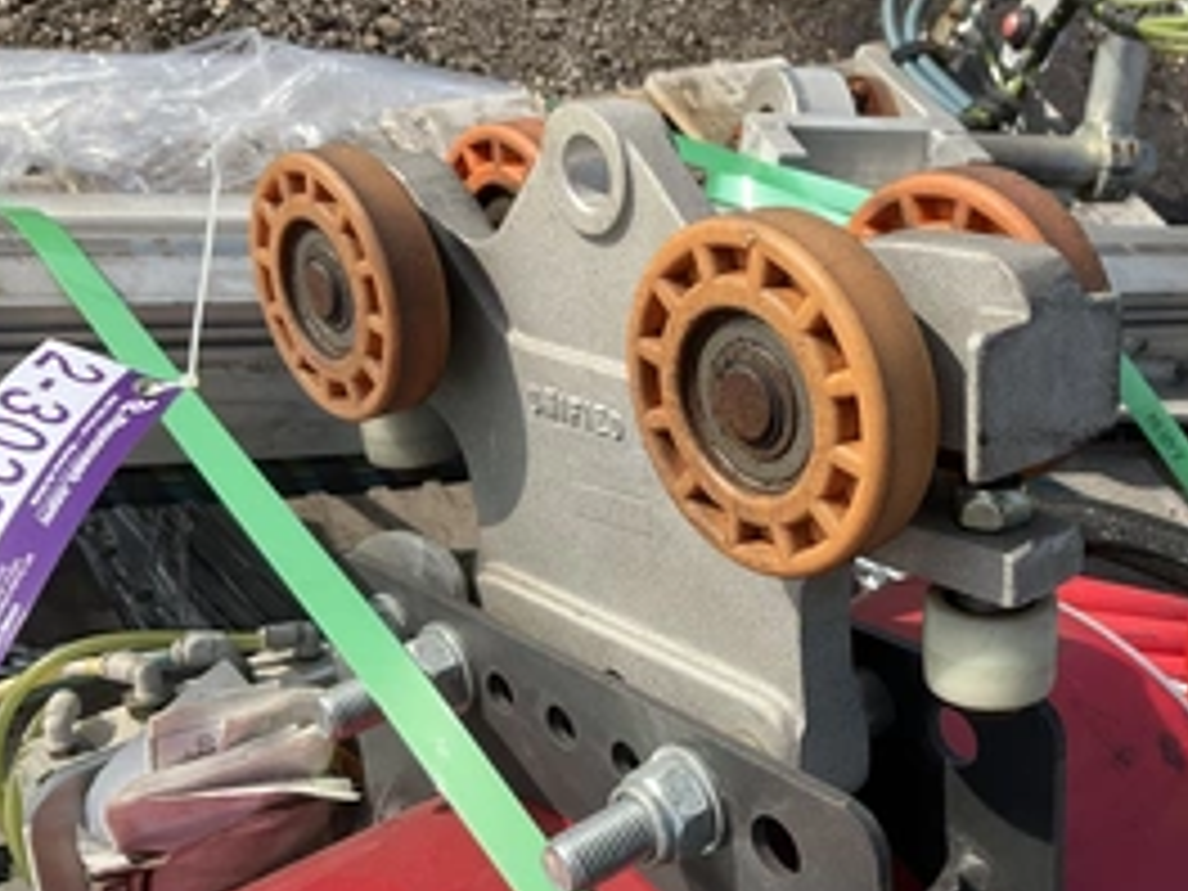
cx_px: 832
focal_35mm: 44
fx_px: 1510
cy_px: 477
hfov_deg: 42.1
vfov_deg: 32.9
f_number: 1.8
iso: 25
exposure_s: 1/1121
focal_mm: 3
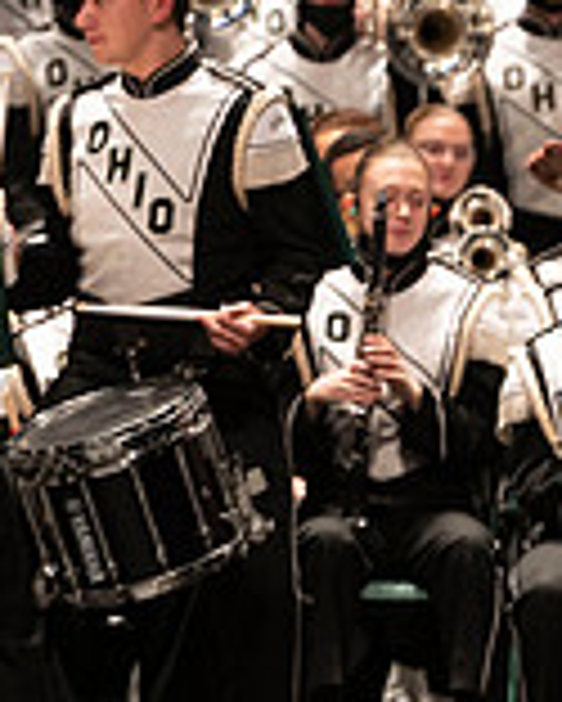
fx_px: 14519
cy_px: 166
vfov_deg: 2.8
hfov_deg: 2.2
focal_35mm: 699
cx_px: 1227
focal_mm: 200
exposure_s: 1/500
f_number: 2.8
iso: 2500
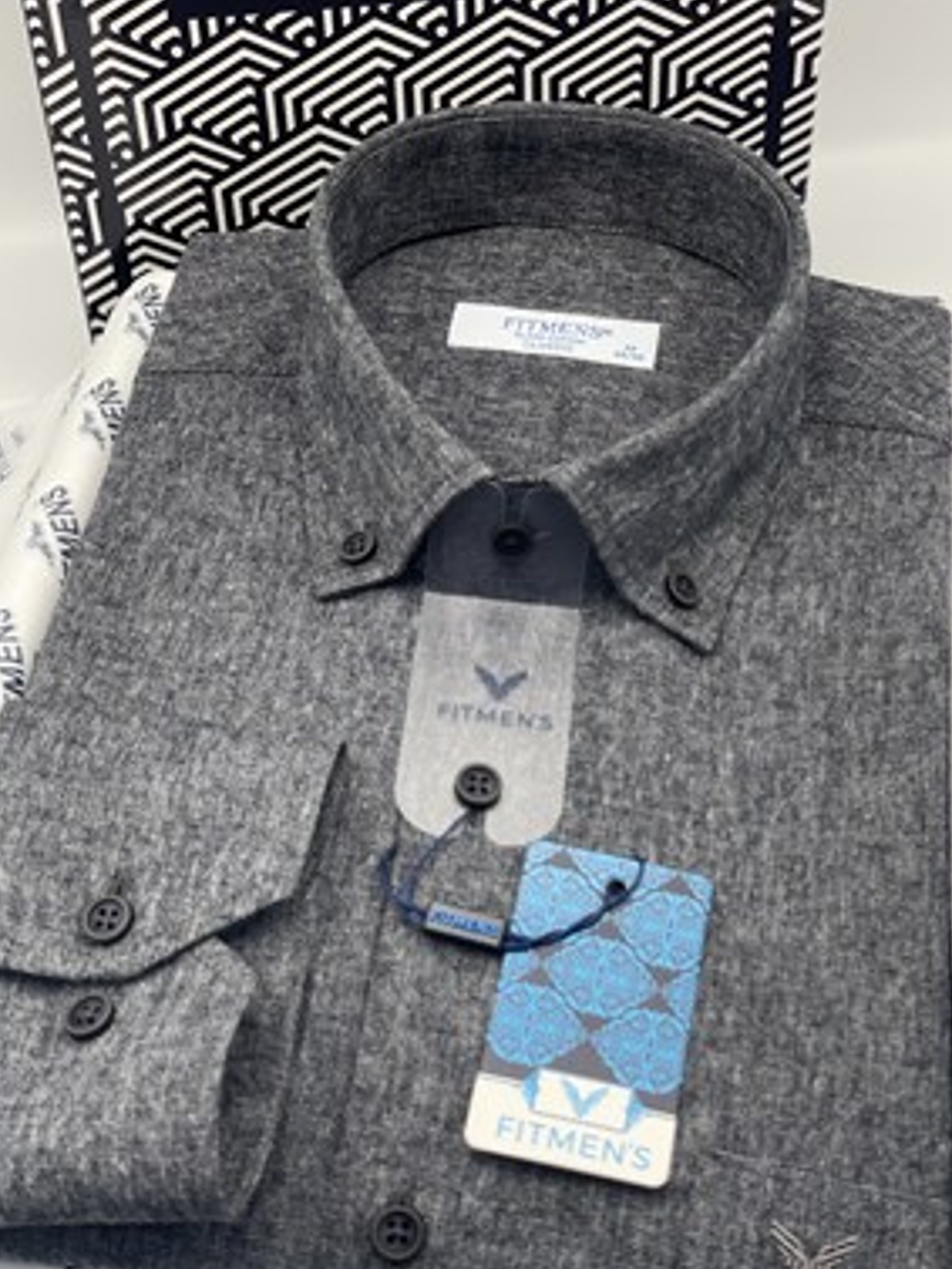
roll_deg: +3.1
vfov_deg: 33.8
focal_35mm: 57
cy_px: 682
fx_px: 2089
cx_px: 481
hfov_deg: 25.7
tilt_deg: -42.7
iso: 32
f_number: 2
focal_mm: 6
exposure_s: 1/122
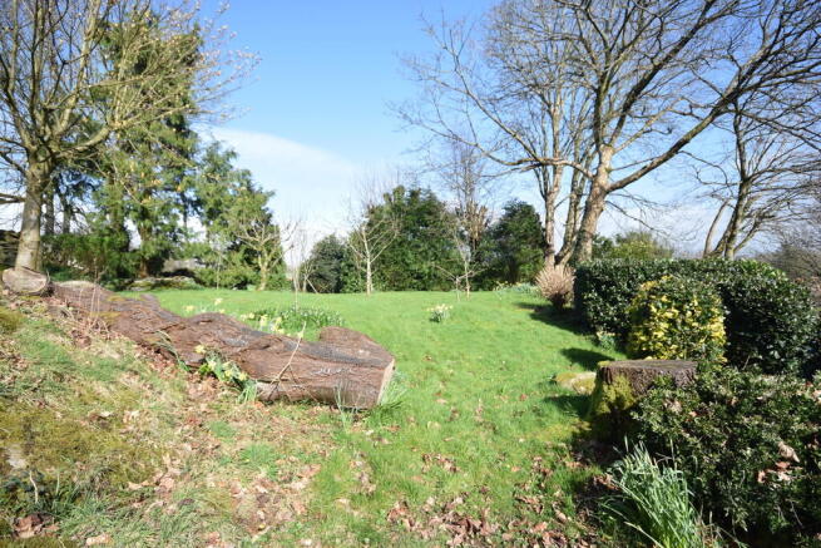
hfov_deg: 85.4
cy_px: 274
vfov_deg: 63.2
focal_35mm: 20
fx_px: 445
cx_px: 410
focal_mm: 13
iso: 200
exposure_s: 1/250
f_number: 8
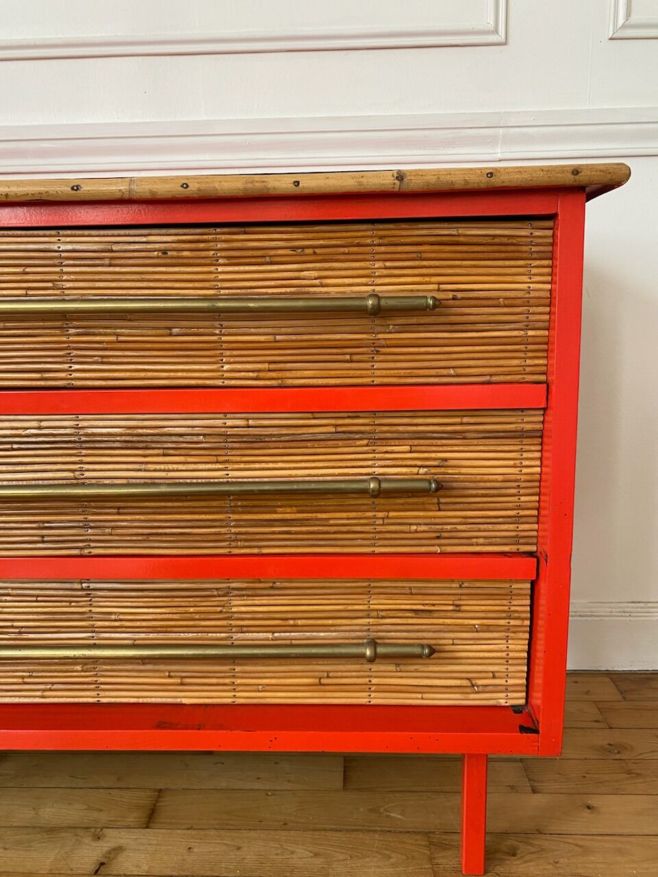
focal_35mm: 26
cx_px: 329
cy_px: 438
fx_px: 659
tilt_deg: -10.1
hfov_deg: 53.1
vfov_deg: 67.3
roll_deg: +2.4
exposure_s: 1/64
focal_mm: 4.25
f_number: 1.8
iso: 125
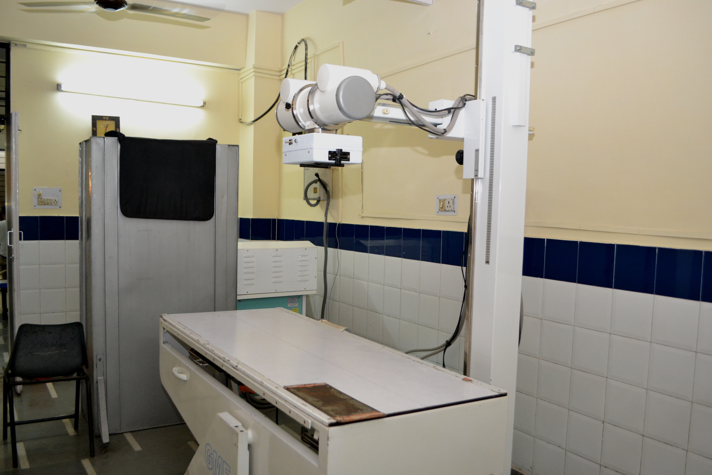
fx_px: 593
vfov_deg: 43.6
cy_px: 238
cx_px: 356
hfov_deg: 61.9
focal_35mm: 30
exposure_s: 1/60
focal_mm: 20
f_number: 3.8
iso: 1400
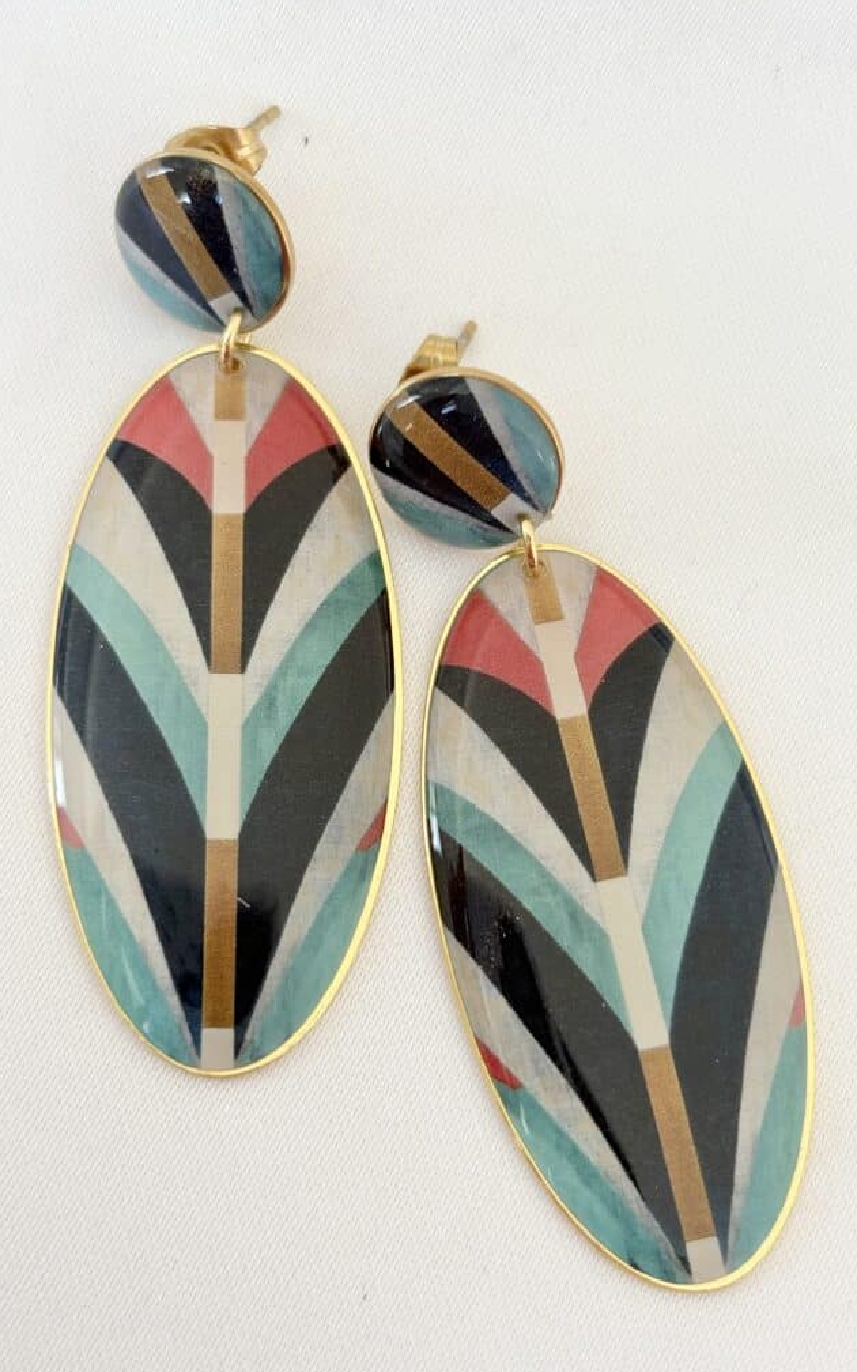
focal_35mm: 56
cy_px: 696
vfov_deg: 36.3
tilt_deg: -74.8
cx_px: 415
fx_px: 2093
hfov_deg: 23.1
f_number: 1.6
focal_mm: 5.96
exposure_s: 1/121
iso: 32
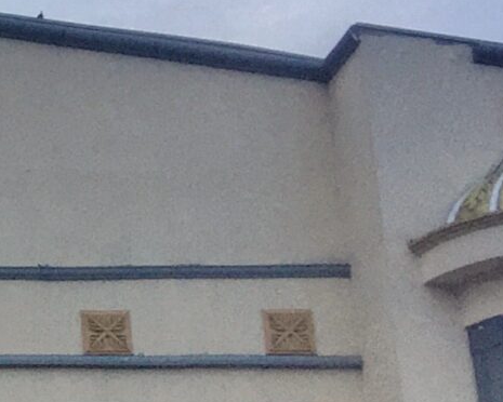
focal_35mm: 156
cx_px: -781
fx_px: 2322
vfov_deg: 9.8
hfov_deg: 10.4
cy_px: 391
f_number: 2.2
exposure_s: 1/50
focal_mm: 4.15
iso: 40
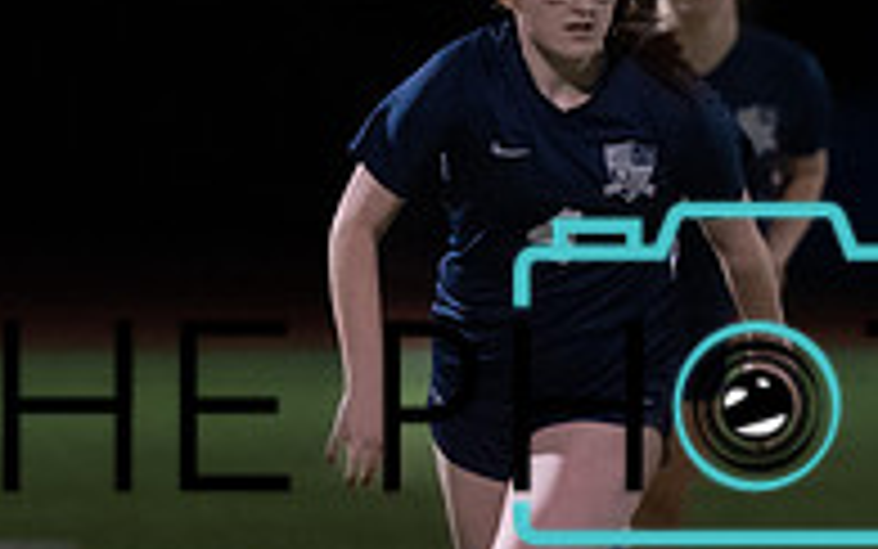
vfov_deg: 1.2
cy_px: 274
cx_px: 660
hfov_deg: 1.9
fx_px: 27047
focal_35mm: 1130
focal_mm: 200
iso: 4000
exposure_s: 1/1000
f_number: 2.8
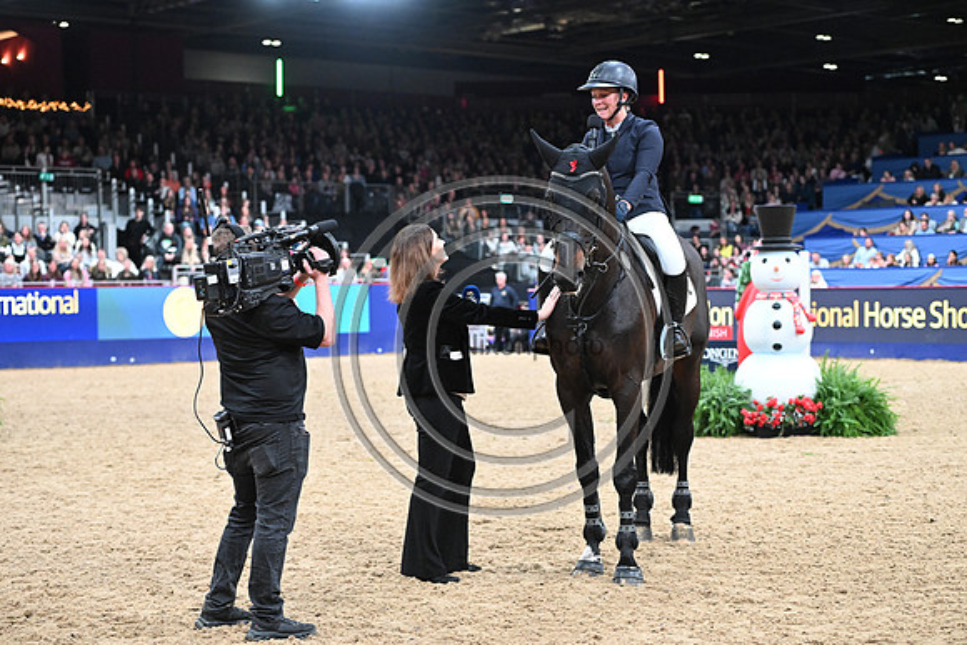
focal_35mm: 70
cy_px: 322
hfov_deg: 28.8
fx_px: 1881
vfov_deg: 19.5
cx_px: 484
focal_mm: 70
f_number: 3.5
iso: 6400
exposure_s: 1/800
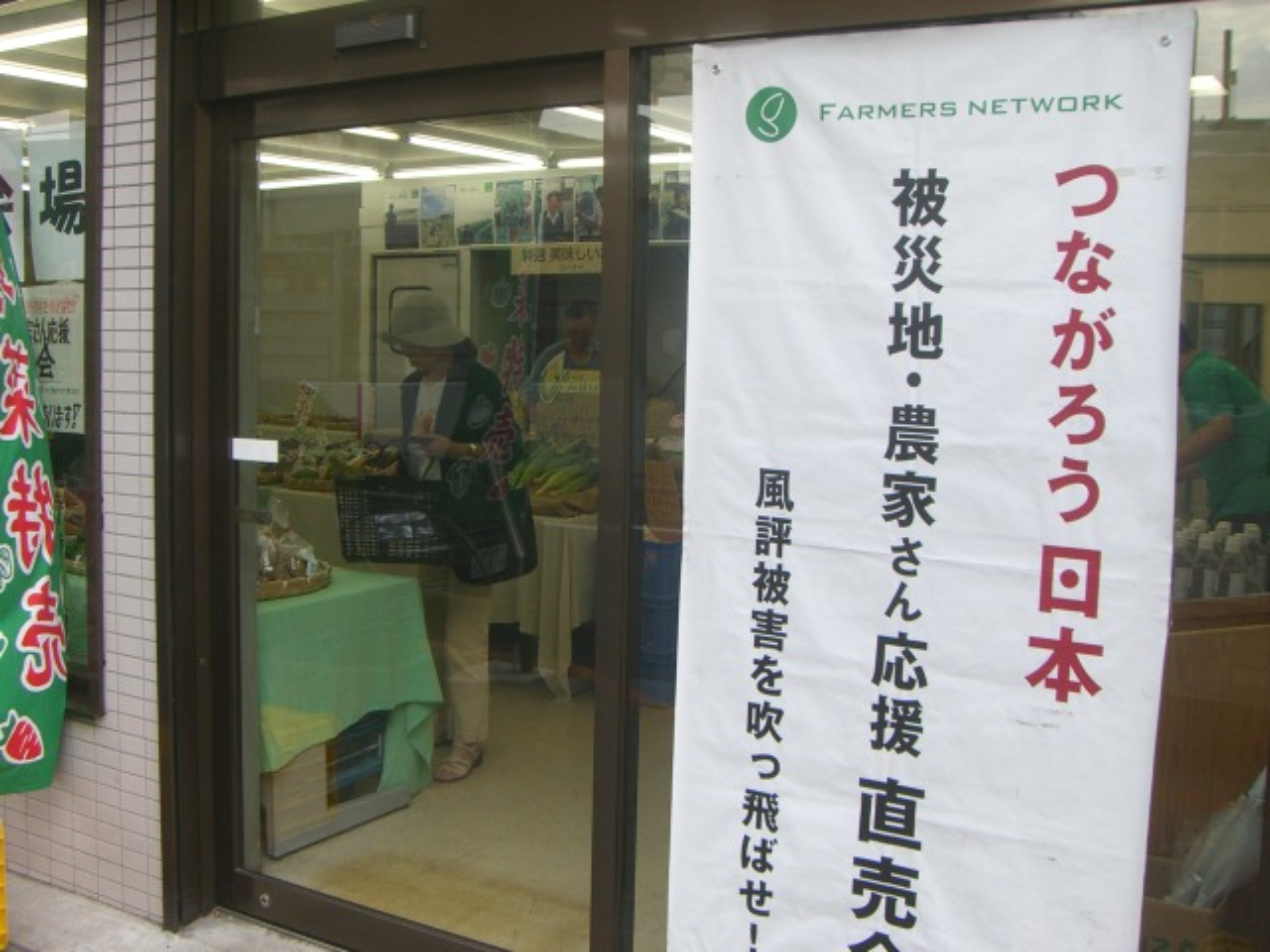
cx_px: 635
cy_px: 476
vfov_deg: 37.7
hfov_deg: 49.0
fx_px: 1394
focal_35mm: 38
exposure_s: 1/125
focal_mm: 6.2
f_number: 2.7
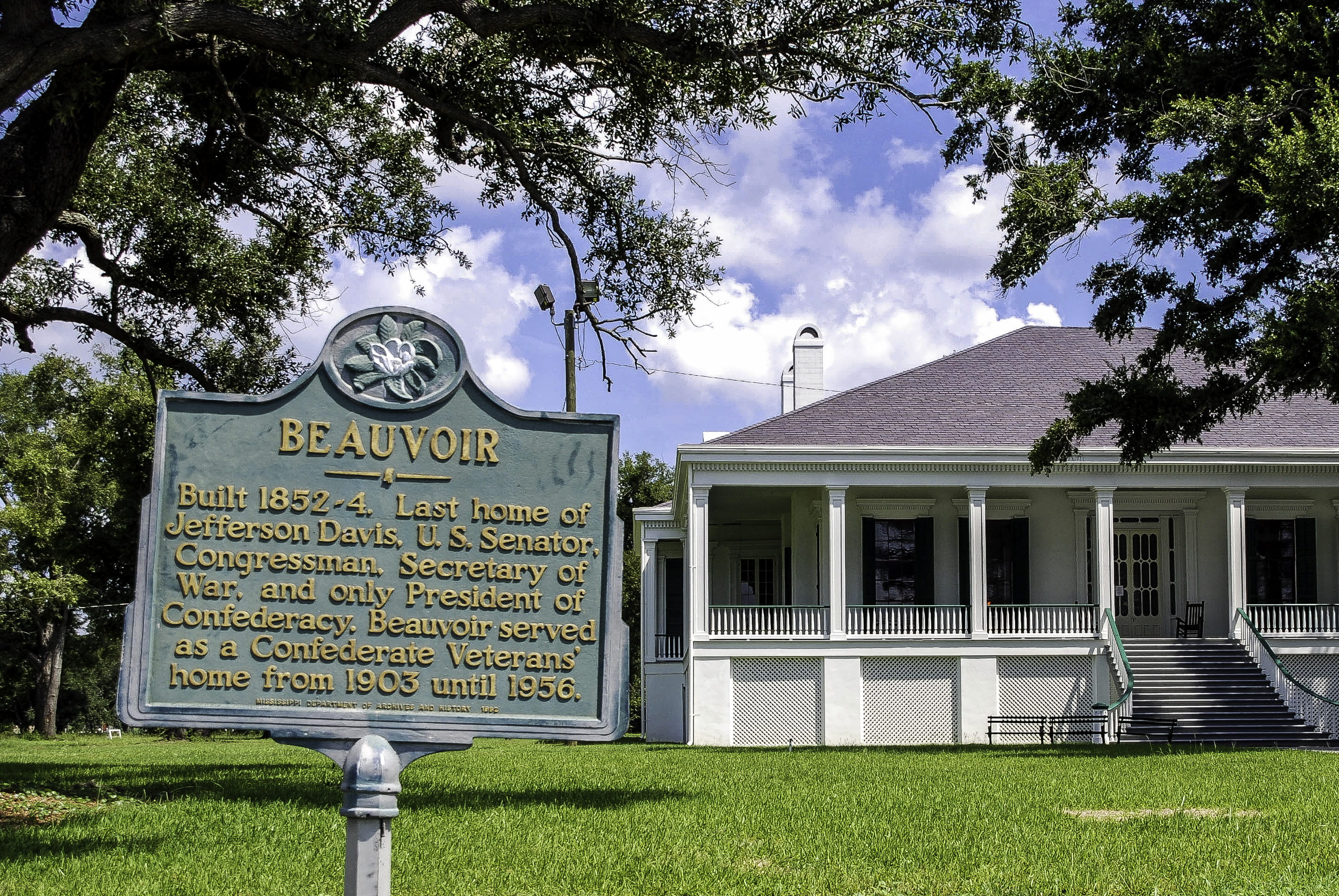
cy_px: 573
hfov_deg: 31.8
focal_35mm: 63
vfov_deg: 21.7
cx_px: 848
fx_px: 2334
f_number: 7.1
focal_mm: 31
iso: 100
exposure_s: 1/200
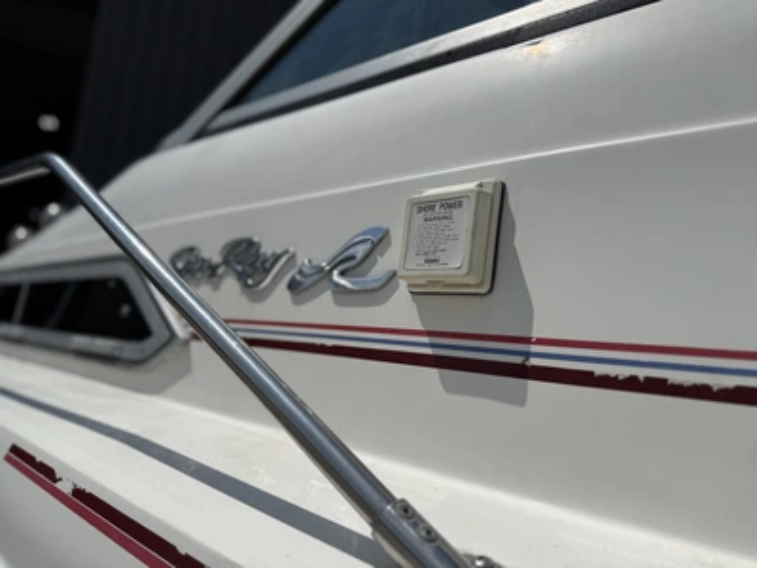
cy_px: 284
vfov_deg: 56.8
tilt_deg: +7.9
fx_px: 525
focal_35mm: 24
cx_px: 378
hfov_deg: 71.6
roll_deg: -5.1
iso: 50
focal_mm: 6.76
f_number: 1.78
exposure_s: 1/17544
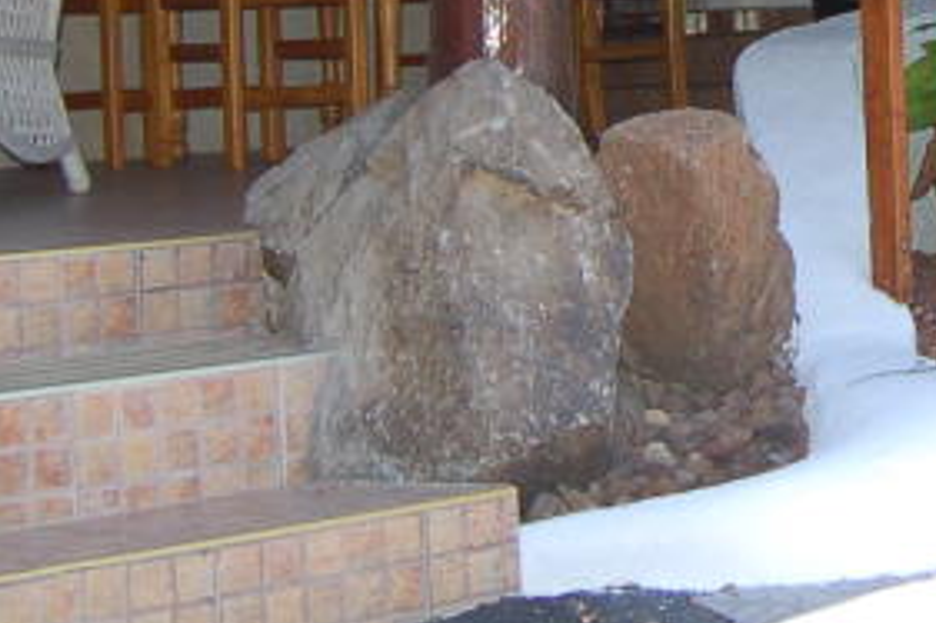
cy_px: -143
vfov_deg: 10.9
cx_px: 1219
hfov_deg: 15.8
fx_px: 3196
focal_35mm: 123
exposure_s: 1/400
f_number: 3.5
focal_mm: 18
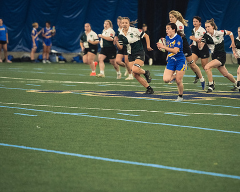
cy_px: 96
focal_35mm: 280
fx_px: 1989
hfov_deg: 6.9
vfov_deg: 5.5
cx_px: 138
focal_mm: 165
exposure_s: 1/500
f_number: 2.8
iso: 10000
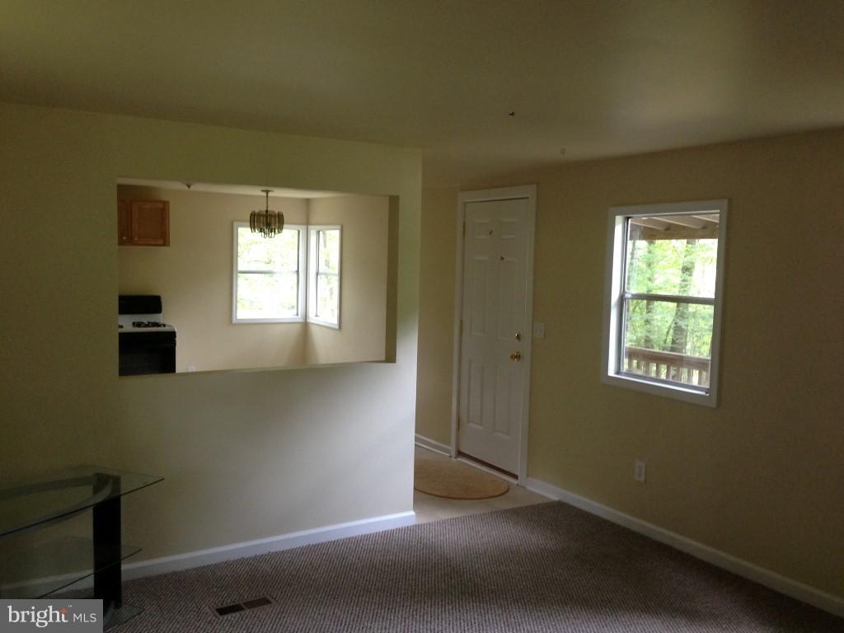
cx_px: 422
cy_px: 316
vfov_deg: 42.9
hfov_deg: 55.4
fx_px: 805
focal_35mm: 33
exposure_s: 1/20
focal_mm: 4.13
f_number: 2.4
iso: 125
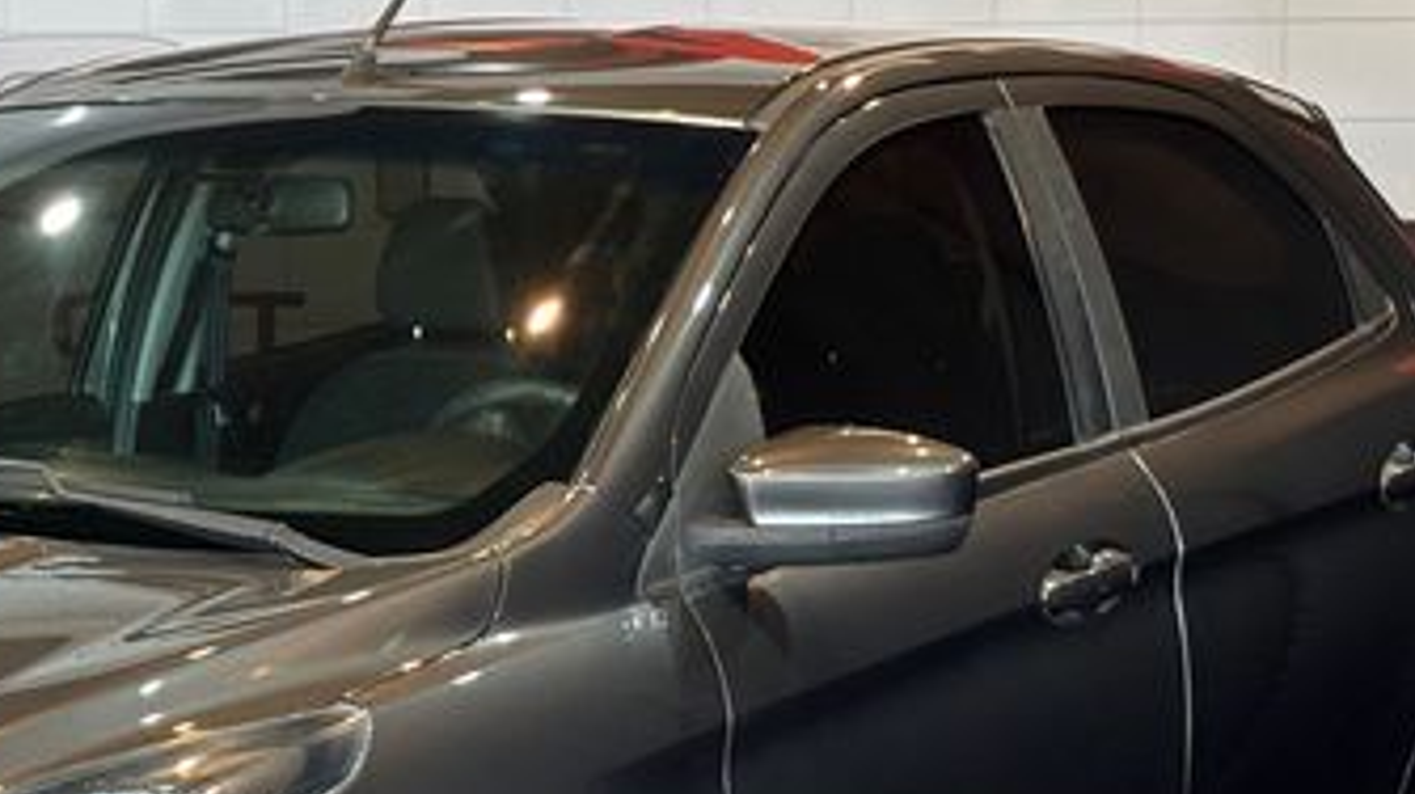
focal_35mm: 137
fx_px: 5137
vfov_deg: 8.8
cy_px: 376
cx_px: 228
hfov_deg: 15.6
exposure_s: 1/120
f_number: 1.6
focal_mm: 5.96
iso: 50
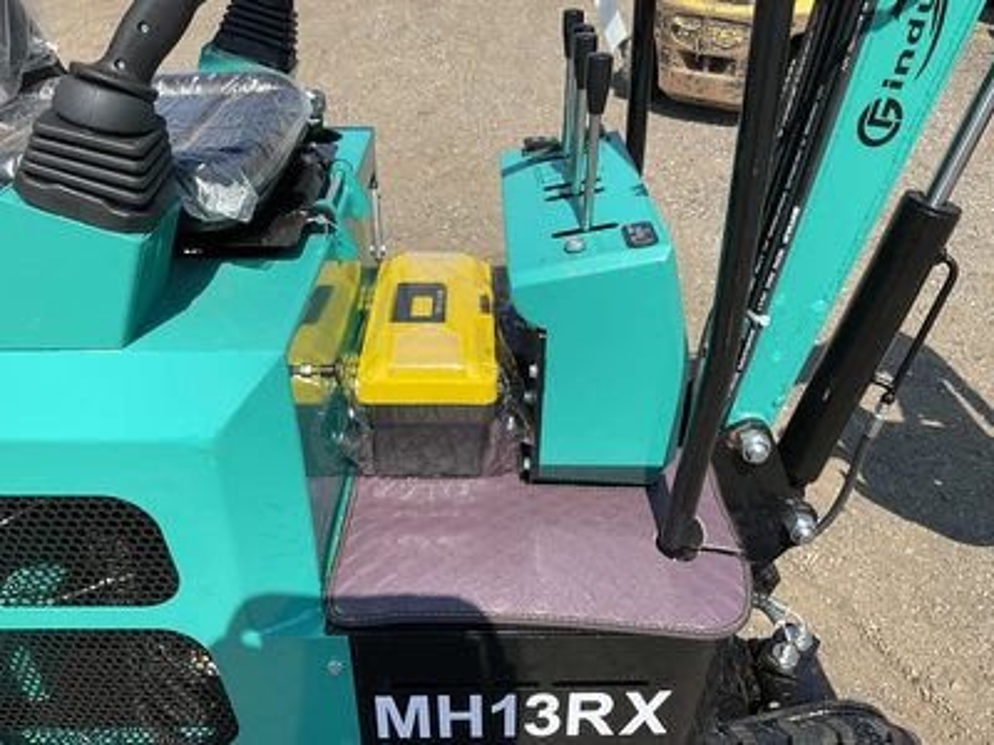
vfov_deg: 48.2
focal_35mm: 29
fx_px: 833
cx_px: 497
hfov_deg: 61.7
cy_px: 372
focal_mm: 3
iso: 25
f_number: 1.8
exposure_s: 1/1675
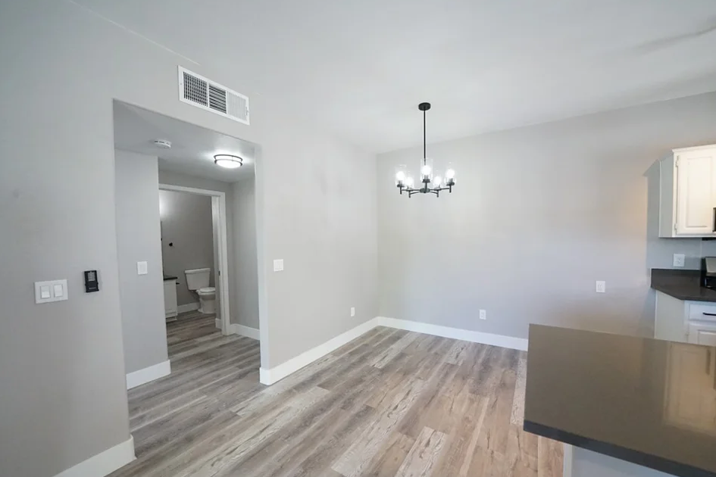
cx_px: 375
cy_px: 248
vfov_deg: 85.4
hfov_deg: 108.2
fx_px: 259
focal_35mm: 13
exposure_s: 1/250
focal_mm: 12
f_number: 6.3
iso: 6400
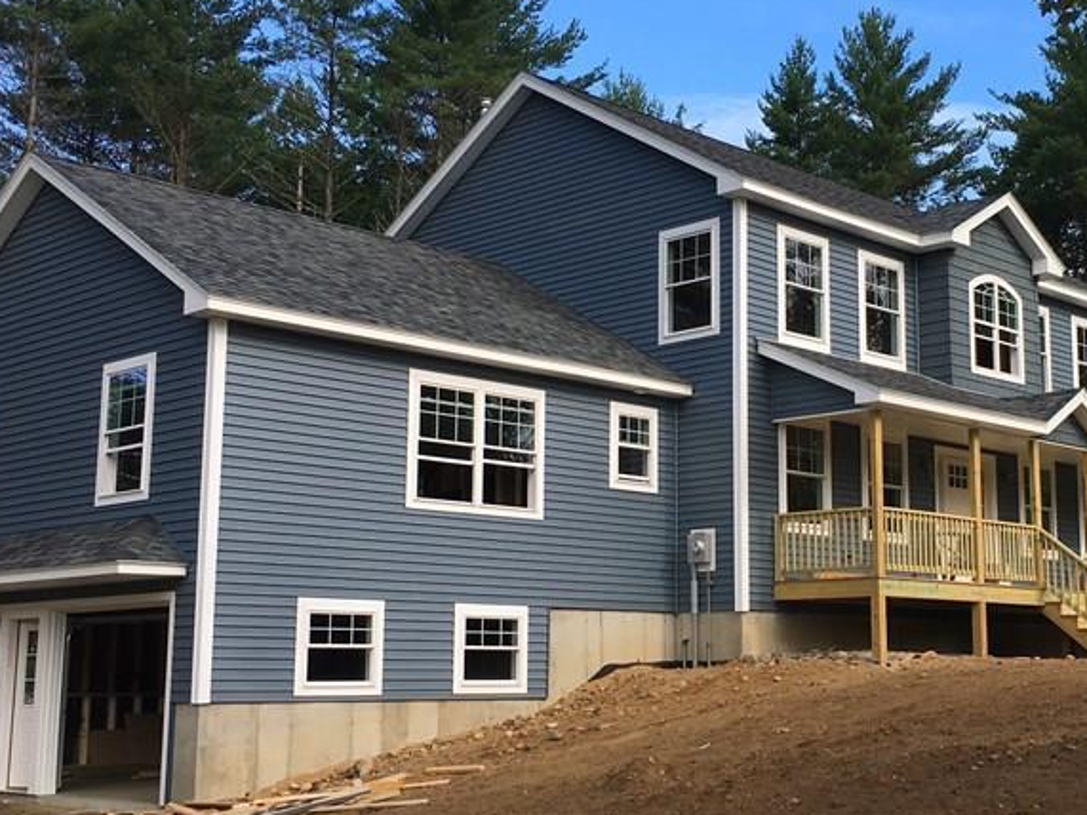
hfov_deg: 36.5
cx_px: 710
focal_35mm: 52
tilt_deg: +9.8
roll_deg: +0.0
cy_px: 398
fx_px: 1633
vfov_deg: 28.0
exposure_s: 1/455
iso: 25
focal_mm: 4.15
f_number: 2.2
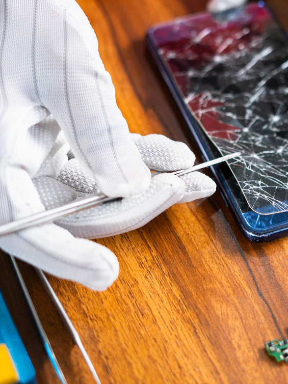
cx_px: 279
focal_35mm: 80
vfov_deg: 24.4
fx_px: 888
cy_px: 179
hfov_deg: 18.0
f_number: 2.8
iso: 400
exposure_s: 1/100
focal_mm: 50
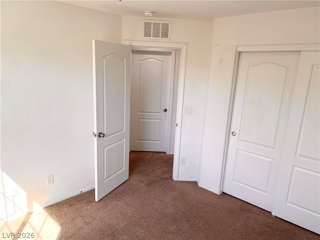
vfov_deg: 53.1
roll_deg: -2.1
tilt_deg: -14.6
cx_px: 160
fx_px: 240
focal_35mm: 26
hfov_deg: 67.3
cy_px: 120
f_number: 1.5
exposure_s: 1/153
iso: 40
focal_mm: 5.7
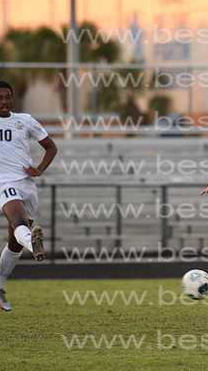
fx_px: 4689
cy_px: 189
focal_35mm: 478
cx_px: 288
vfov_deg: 4.5
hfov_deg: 2.5
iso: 800
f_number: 3.2
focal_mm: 195
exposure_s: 1/800
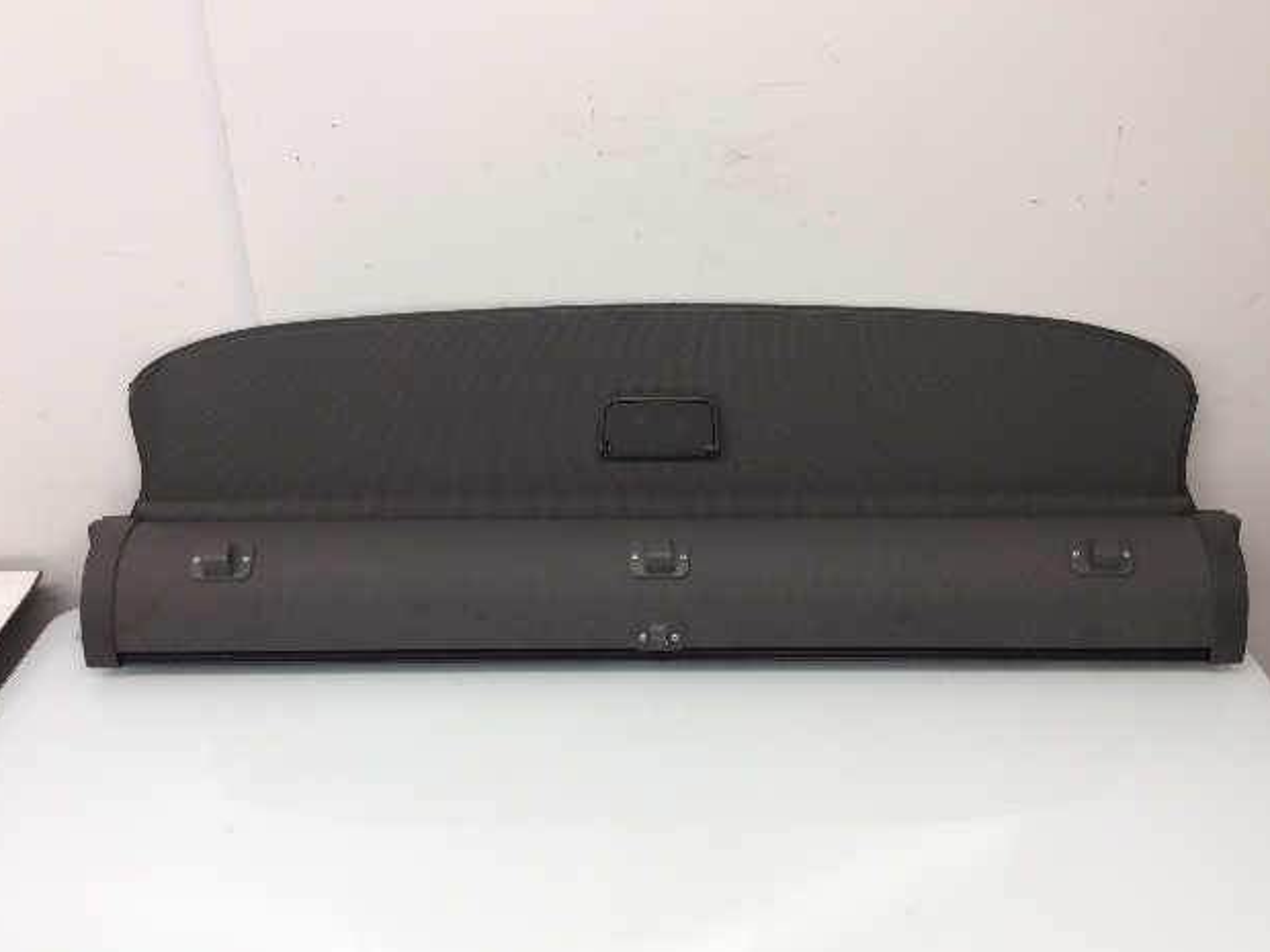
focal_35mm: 33
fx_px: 1211
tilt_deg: -29.8
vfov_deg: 42.9
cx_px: 643
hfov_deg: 55.4
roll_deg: +0.9
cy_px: 487
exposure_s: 1/40
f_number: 2.4
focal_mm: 3.3
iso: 32
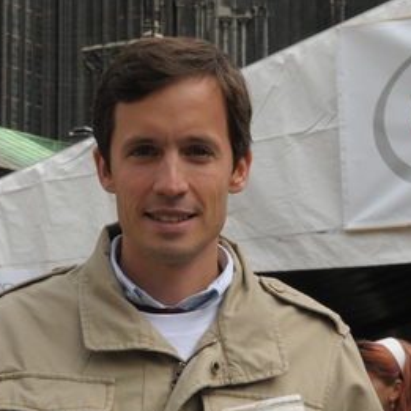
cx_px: 180
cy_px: 230
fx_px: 1182
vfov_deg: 19.7
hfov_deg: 19.7
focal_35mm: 88
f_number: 14
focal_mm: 40
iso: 500
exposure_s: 1/250
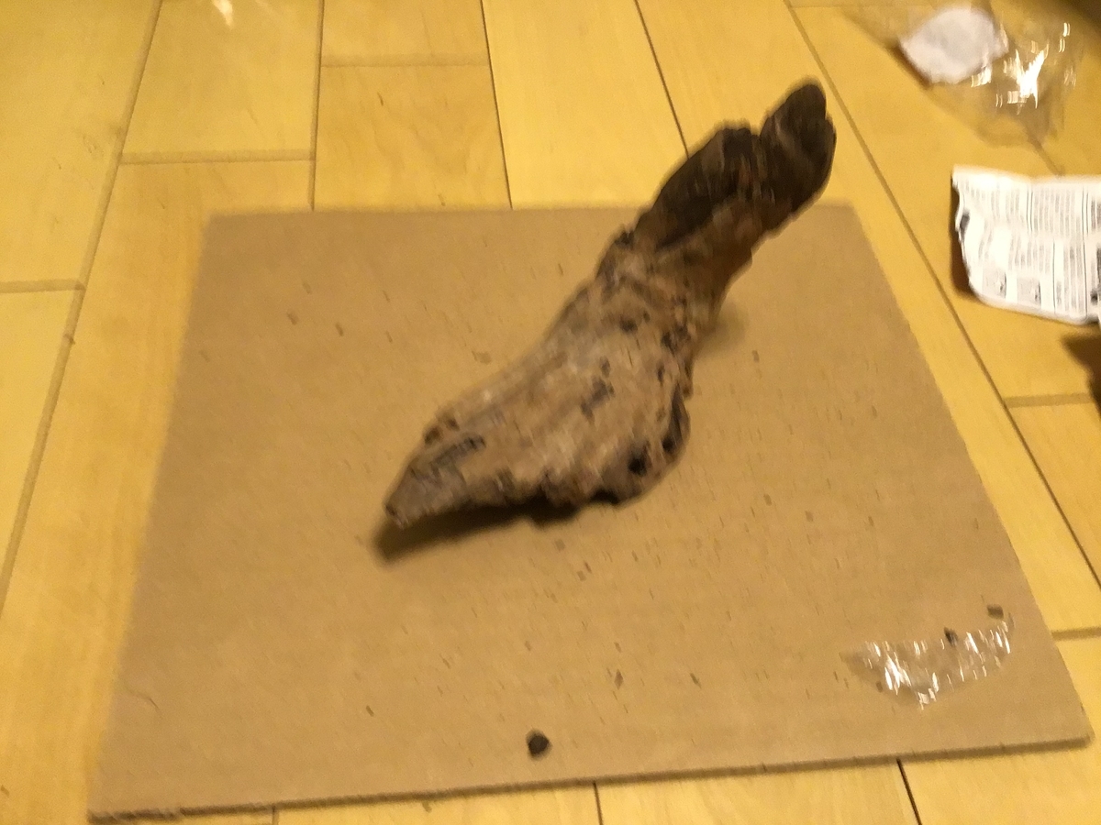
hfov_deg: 58.4
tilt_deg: -48.3
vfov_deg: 45.4
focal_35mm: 31
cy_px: 412
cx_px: 550
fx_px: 986
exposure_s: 1/17
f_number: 2.4
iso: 200
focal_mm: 3.3
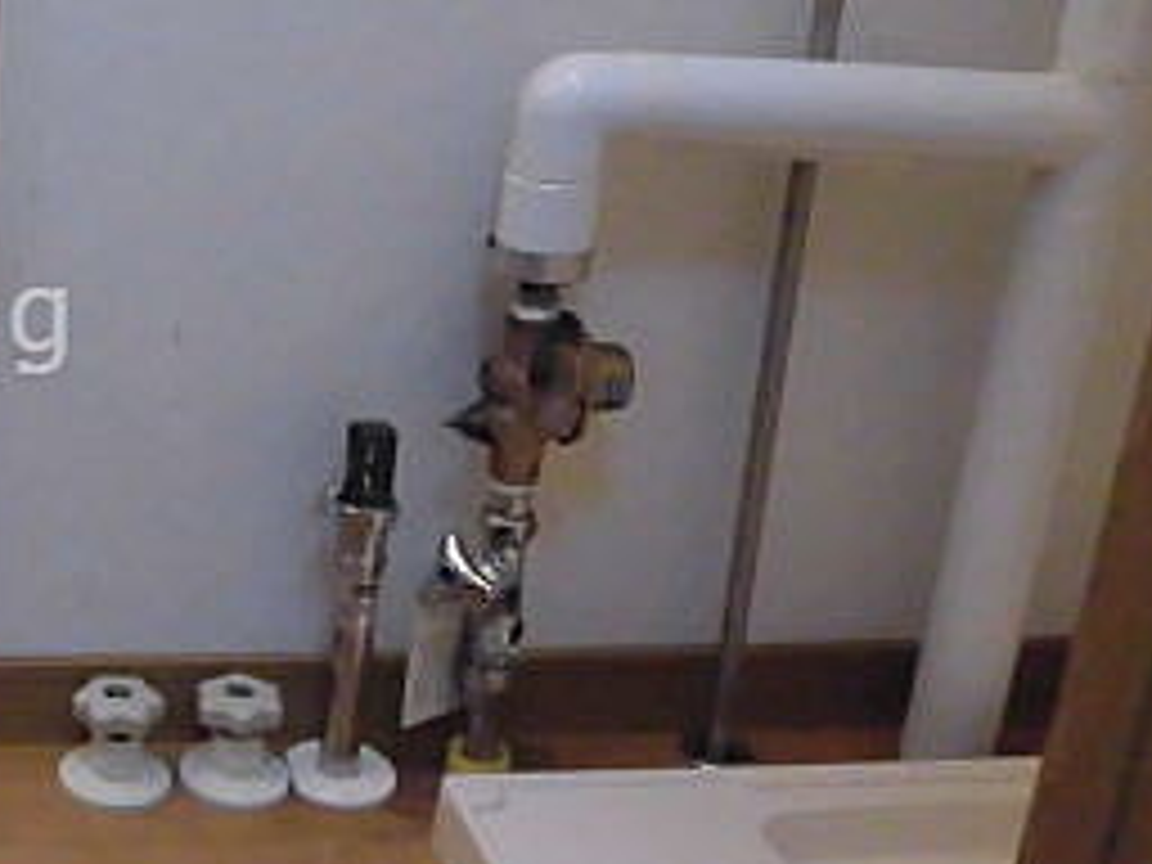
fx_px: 1997
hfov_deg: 28.2
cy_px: 320
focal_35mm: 60
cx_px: -216
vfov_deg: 24.3
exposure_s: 1/100
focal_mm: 4.3
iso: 800
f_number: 3.1
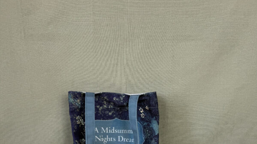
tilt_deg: -21.3
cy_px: 159
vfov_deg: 30.2
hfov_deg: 56.6
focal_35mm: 35
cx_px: 128
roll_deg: +0.2
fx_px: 238
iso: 80
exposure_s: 1/100
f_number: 1.78
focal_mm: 6.76
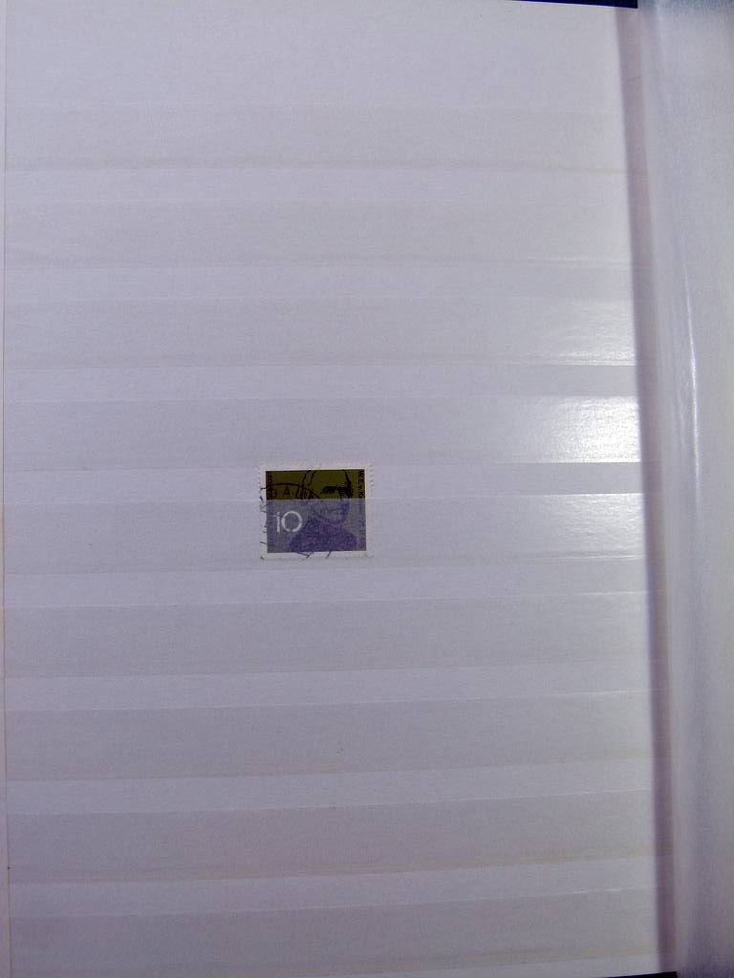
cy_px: 489
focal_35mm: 32
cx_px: 367
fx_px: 905
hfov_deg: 44.2
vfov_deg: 56.8
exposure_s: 1/160
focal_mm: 5.8
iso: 100
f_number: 4
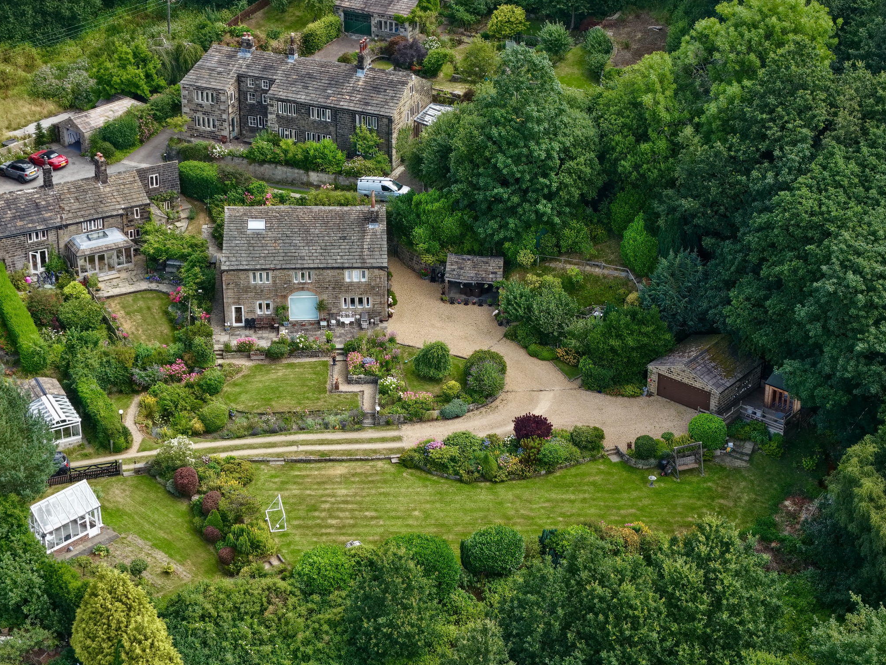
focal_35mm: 71
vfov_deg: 20.7
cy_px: 334
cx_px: 444
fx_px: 1817
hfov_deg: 27.4
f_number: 2.8
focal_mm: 19.35
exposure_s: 1/500
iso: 125
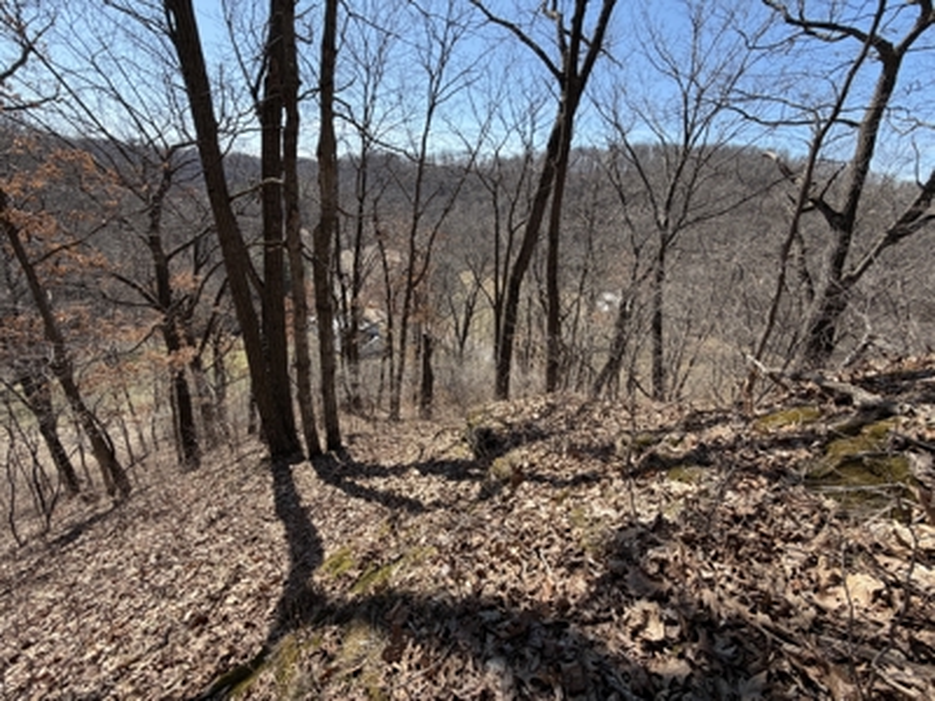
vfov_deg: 85.7
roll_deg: -4.0
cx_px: 468
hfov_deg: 102.1
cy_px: 350
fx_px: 378
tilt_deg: -22.1
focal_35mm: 14
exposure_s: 1/602
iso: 40
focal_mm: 2.22
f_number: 2.2
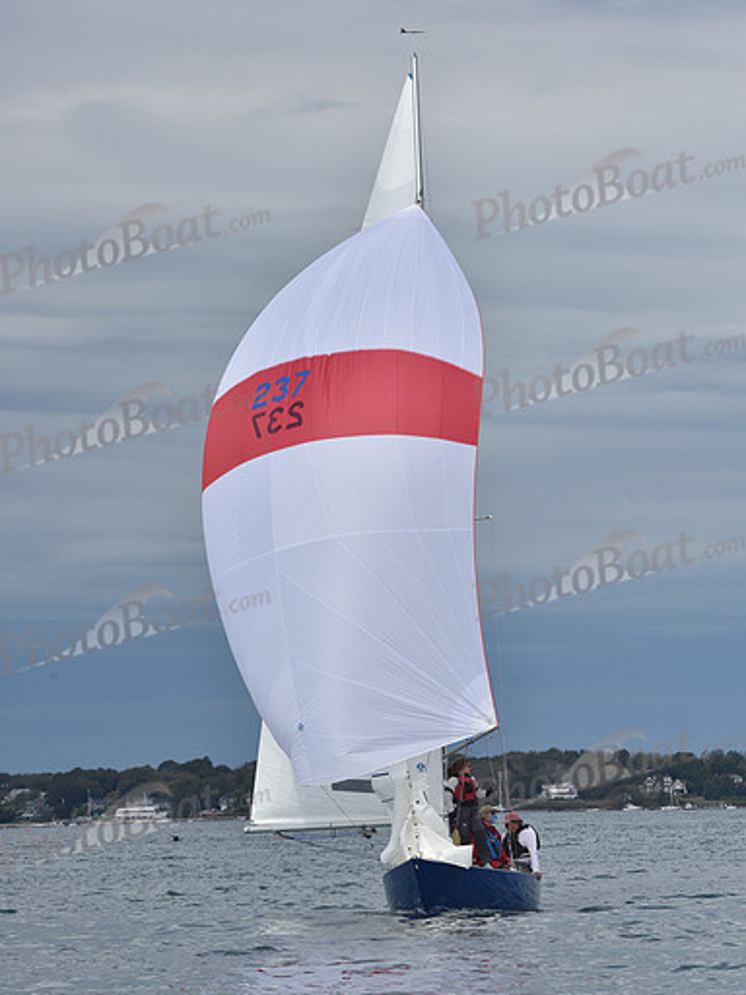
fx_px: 4540
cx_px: 372
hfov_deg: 9.4
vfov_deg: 12.5
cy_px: 498
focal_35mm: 158
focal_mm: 145
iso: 250
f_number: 10
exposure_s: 1/800
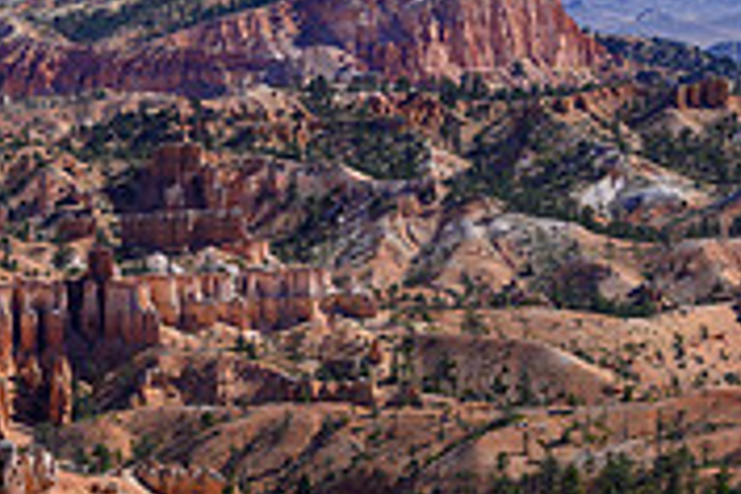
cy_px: 247
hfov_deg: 9.1
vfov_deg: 6.1
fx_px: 4651
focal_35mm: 226
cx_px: 268
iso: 100
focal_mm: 69
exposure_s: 1/160
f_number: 11
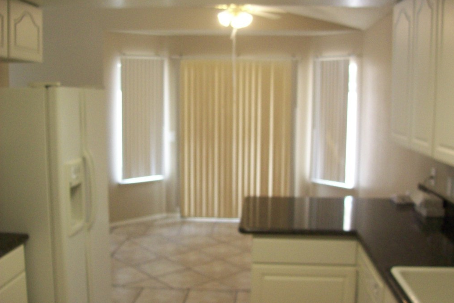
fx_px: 479
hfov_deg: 50.7
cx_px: 229
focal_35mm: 38
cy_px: 151
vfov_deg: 35.1
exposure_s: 1/64
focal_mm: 6
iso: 200
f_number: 2.7
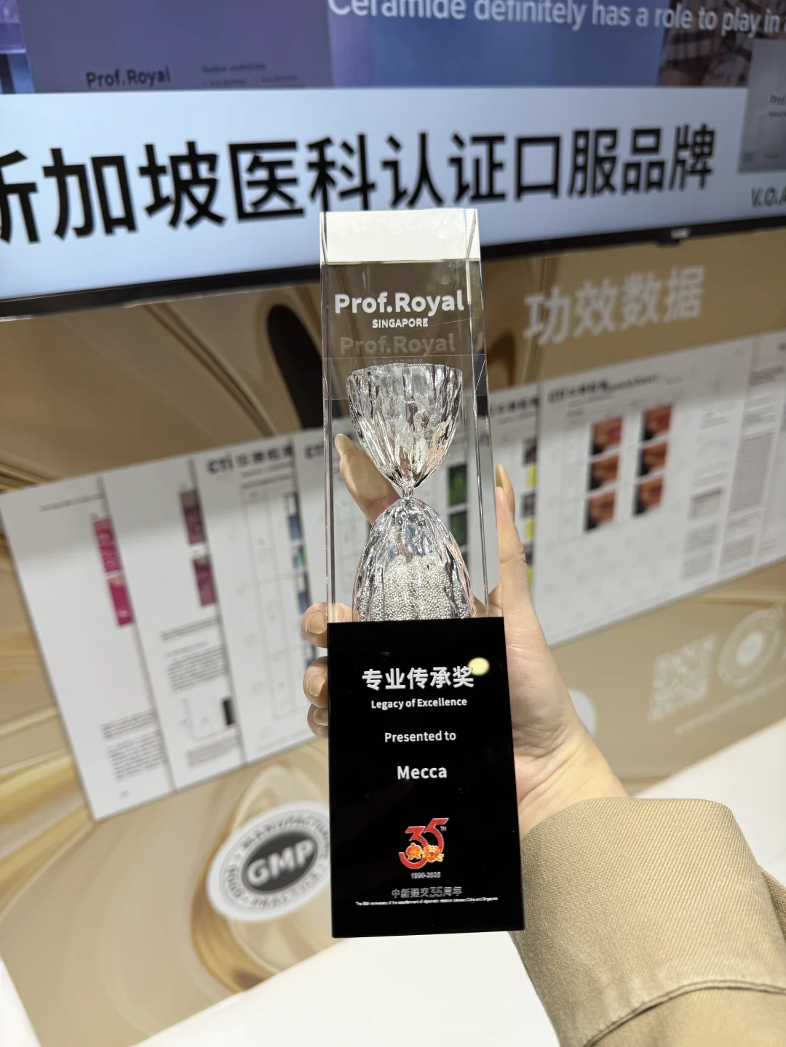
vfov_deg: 71.6
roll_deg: +3.7
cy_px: 524
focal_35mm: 24
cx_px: 393
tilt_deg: -26.1
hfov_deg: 56.8
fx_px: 727
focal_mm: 6.76
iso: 64
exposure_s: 1/212
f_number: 1.78
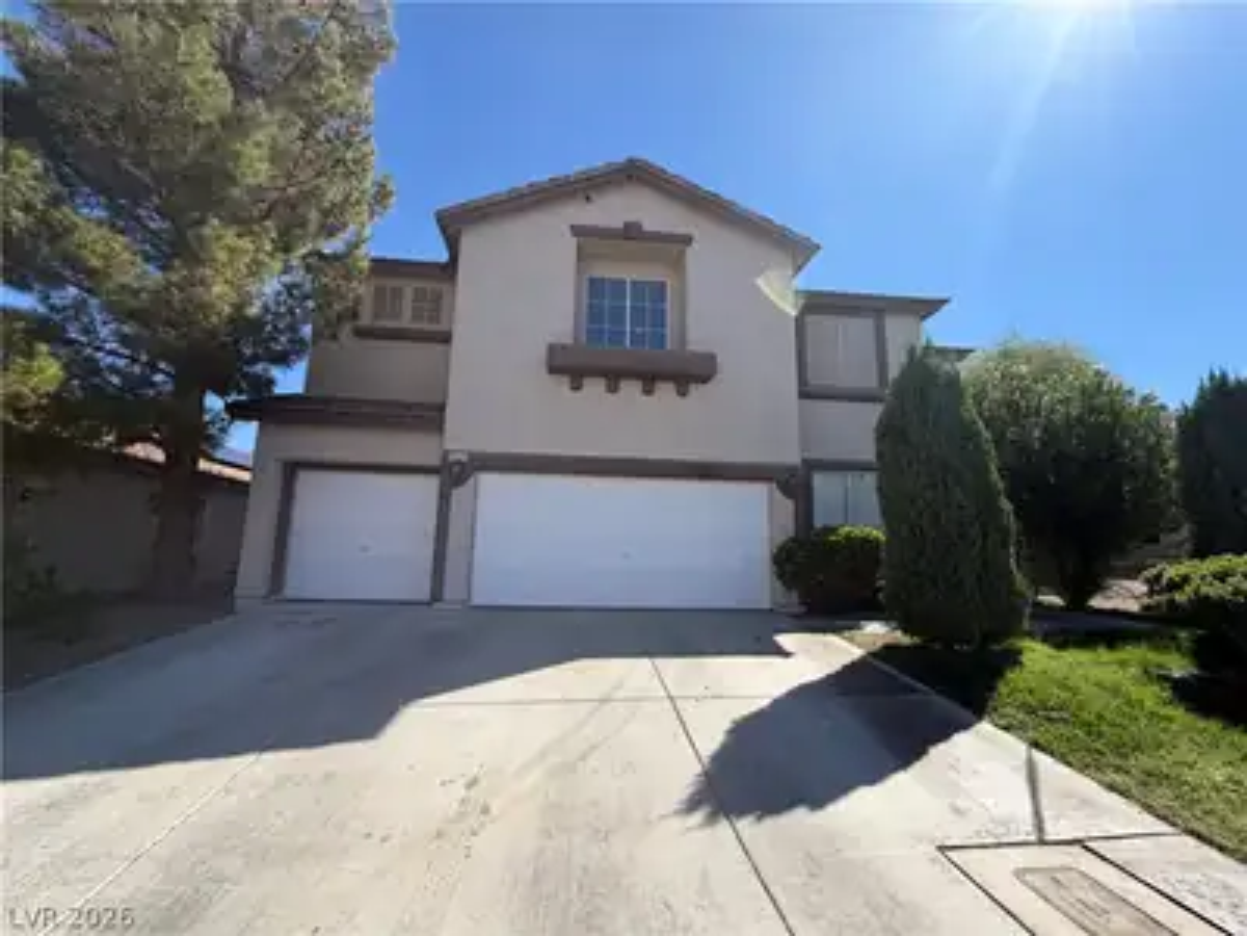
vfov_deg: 85.7
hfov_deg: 102.1
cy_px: 468
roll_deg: -0.2
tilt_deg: +9.1
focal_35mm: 14
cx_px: 624
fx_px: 504
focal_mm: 2.22
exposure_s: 1/770
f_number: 2.2
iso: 25
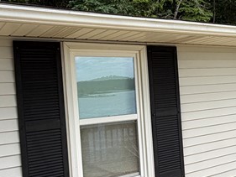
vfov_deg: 28.6
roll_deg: +3.4
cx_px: 228
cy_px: 94
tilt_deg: -0.6
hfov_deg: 34.6
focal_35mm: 51
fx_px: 348
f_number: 2.2
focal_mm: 2.22
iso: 50
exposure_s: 1/502
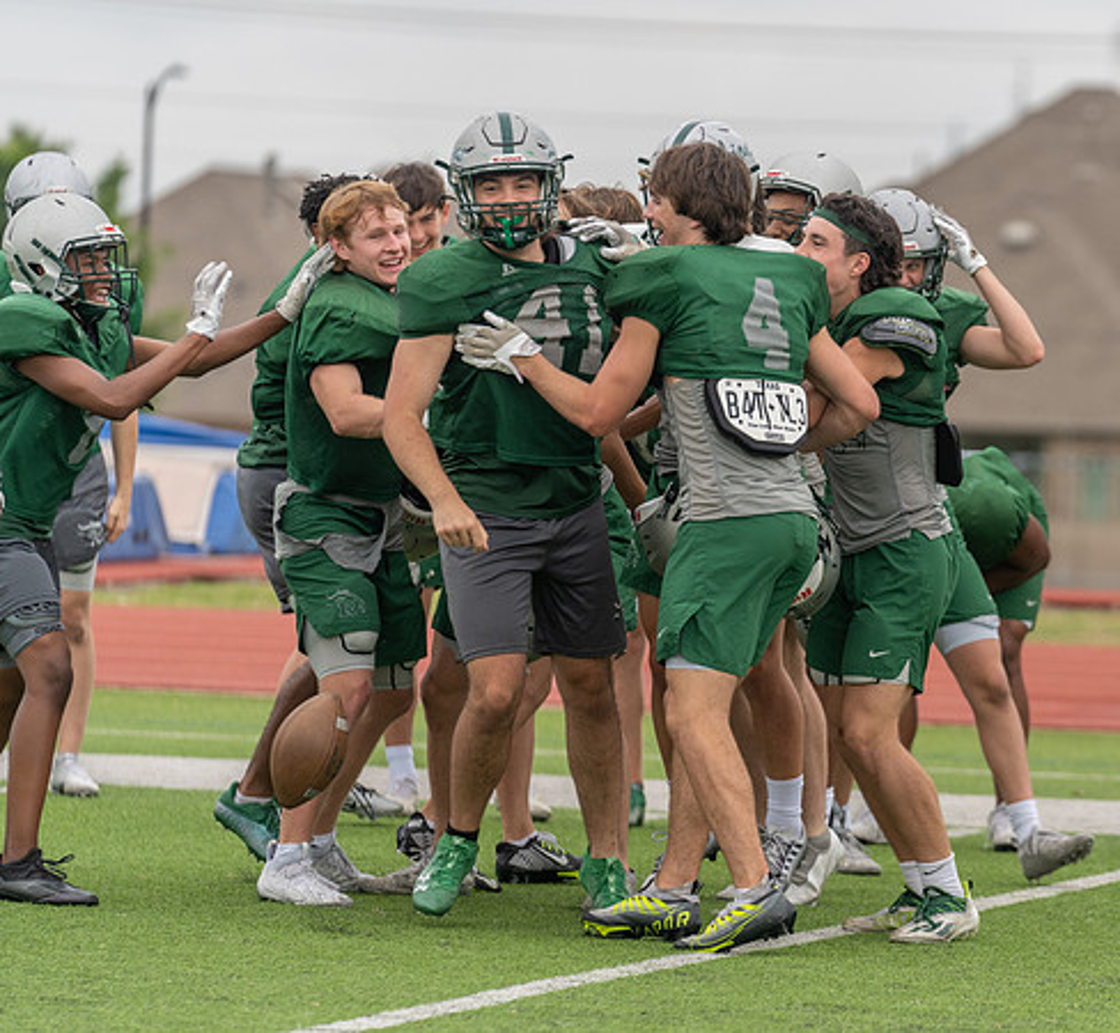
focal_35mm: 273
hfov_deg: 6.7
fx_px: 9618
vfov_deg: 6.1
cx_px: 866
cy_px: 577
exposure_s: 1/1250
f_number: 3.5
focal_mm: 200
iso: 250
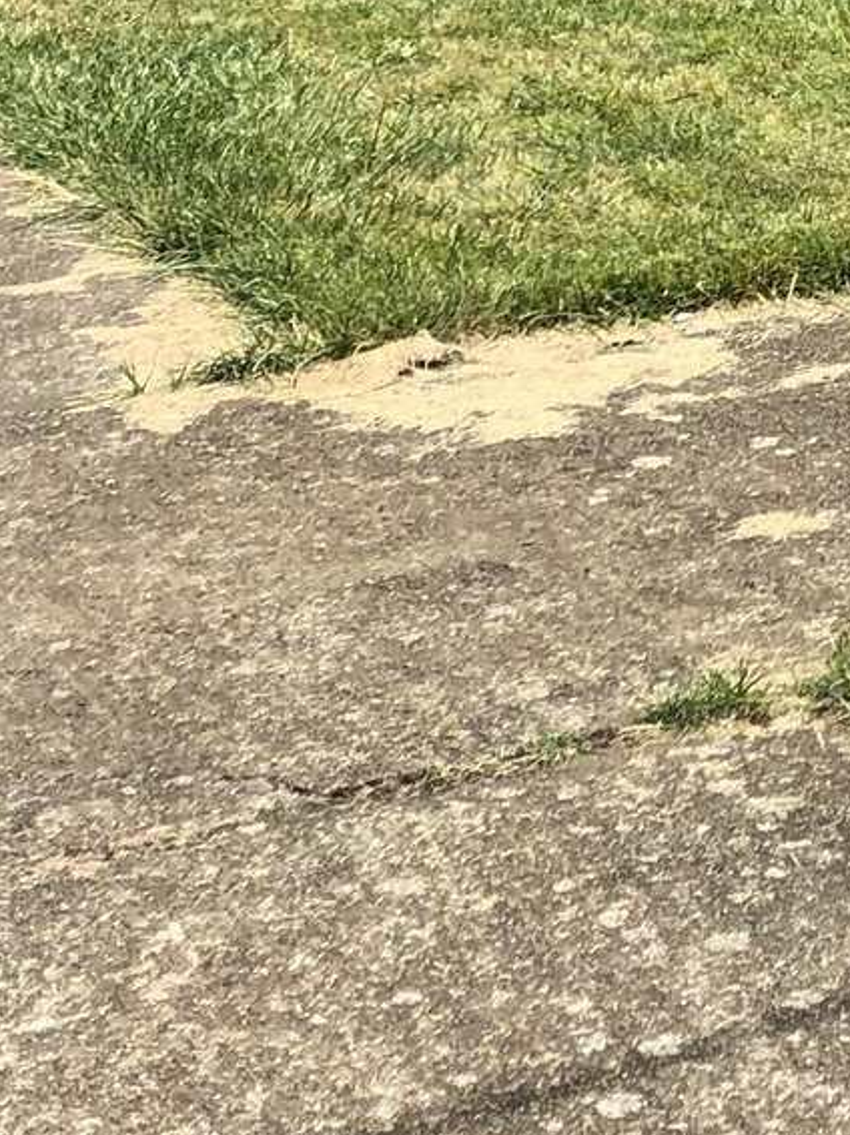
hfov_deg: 11.7
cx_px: 1666
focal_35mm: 114
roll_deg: +0.7
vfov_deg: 16.4
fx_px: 3735
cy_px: -295
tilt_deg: -4.0
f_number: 1.8
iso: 20
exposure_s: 1/1600
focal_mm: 4
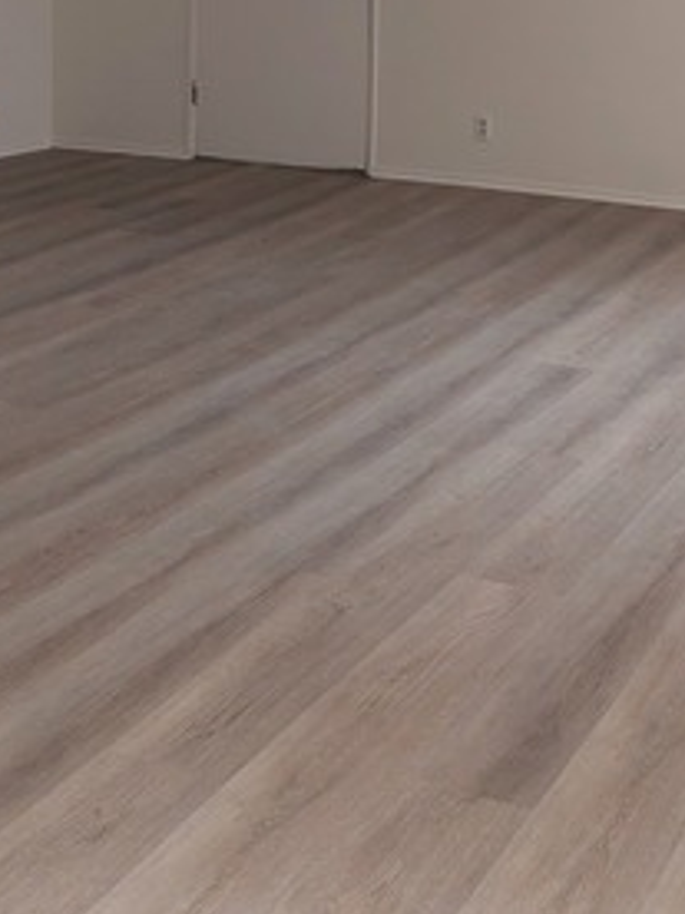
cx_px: 520
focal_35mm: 58
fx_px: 1530
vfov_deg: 31.0
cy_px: 18
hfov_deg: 24.9
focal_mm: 5.23
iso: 320
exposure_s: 1/60
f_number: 1.8
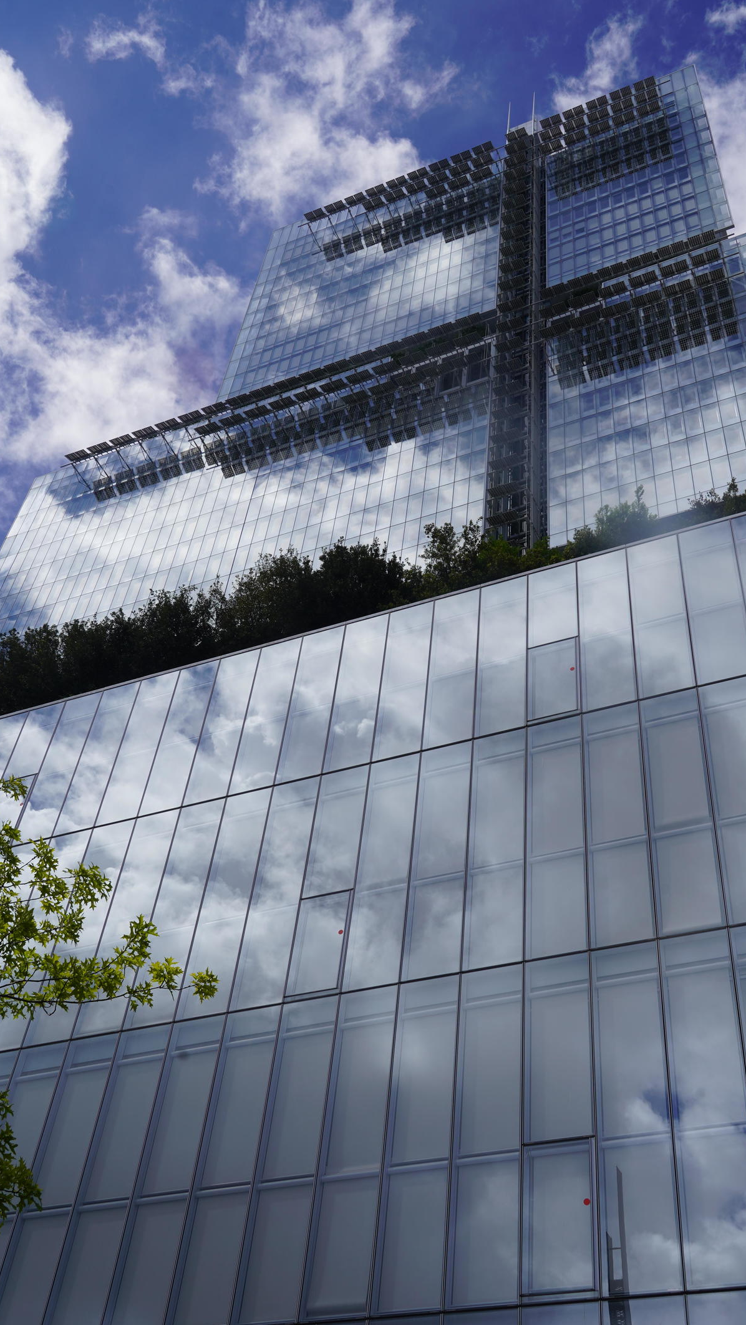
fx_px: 1160
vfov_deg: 59.5
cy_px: 663
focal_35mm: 33
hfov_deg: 35.6
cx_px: 422
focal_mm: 31
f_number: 10
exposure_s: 1/320
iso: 100
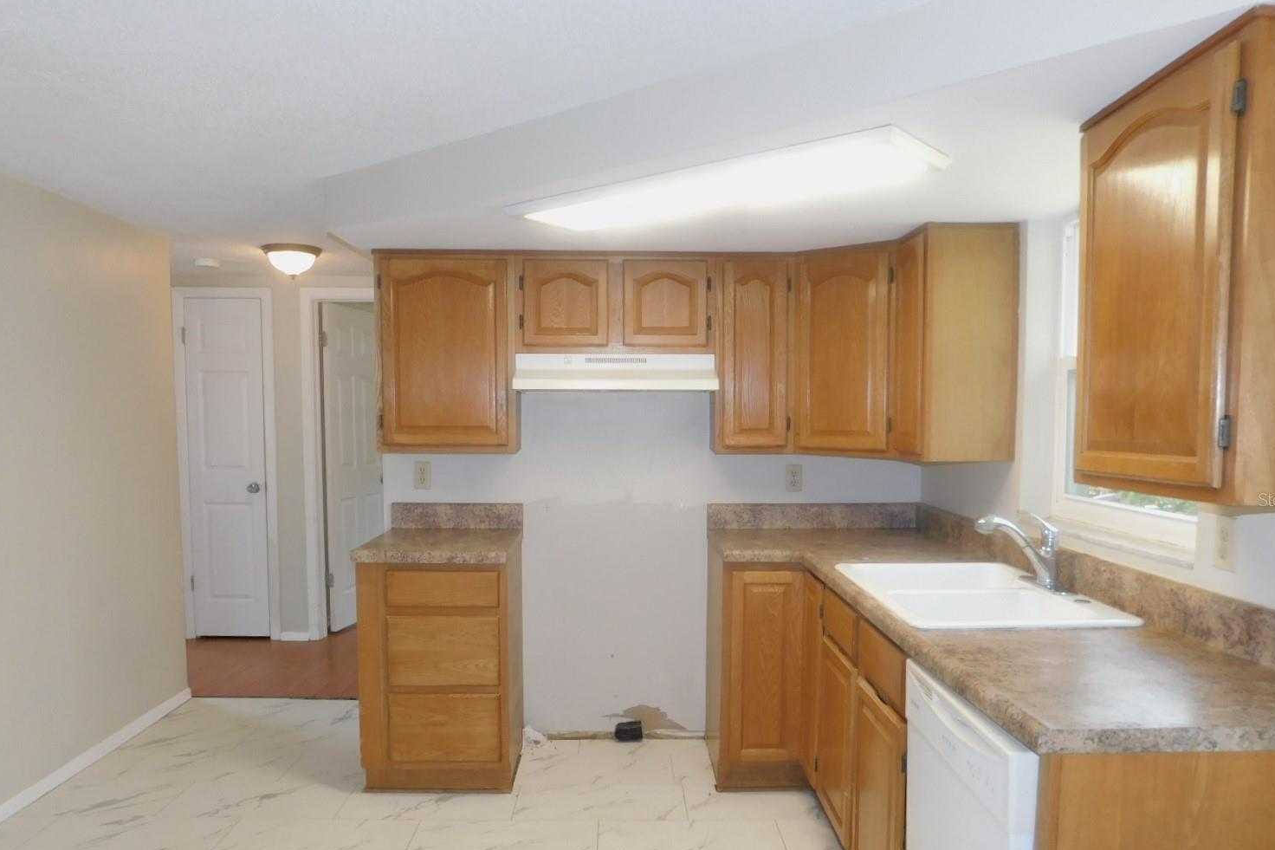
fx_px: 921
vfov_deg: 49.3
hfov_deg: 69.4
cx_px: 647
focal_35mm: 26
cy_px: 499
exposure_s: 1/30
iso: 140
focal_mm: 4
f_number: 3
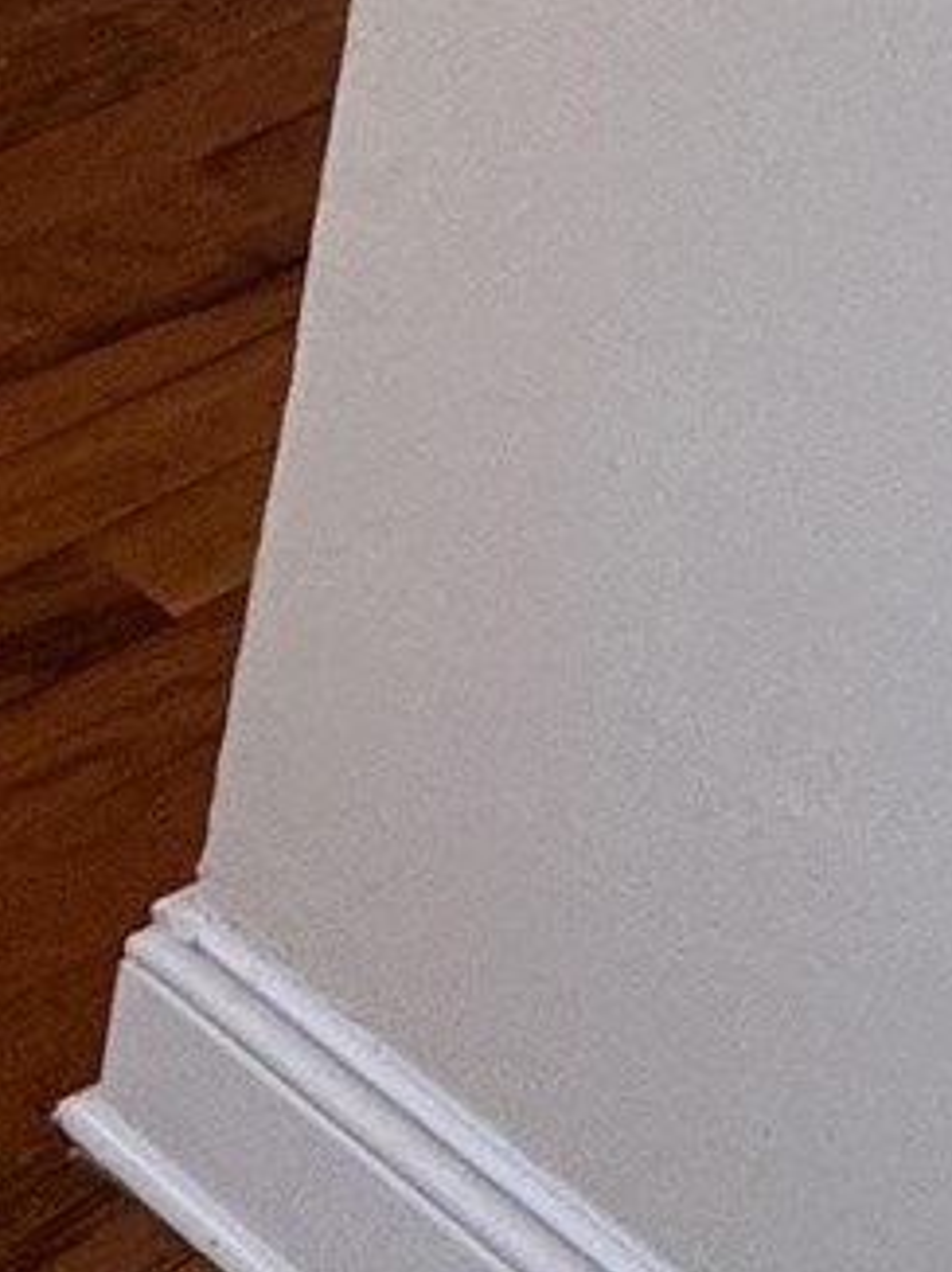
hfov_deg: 9.9
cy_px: -1409
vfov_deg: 15.2
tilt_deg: -12.8
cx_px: -2126
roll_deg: +1.4
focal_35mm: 99
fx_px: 3635
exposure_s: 1/99
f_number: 2.2
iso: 125
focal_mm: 2.22
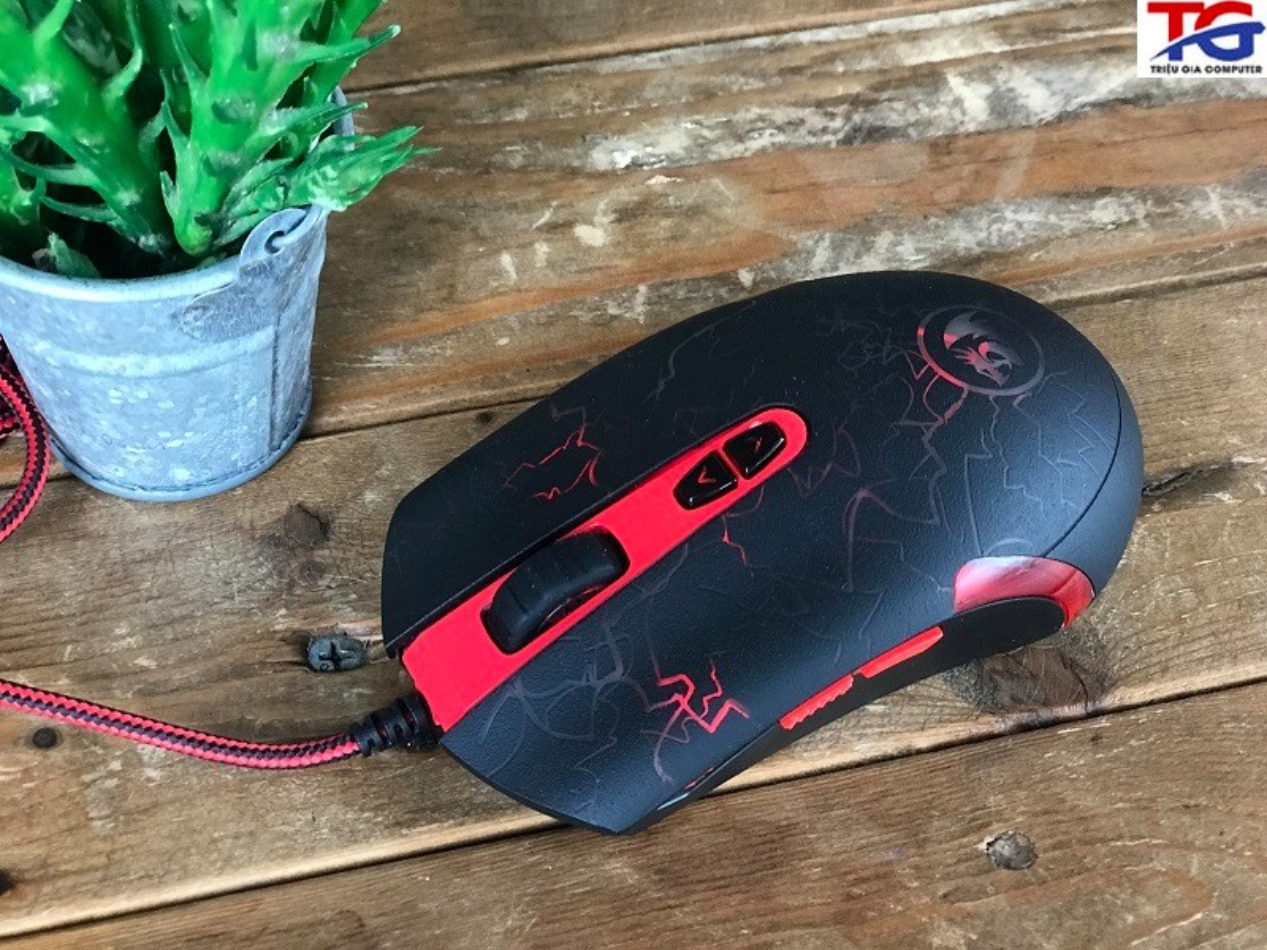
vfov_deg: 25.7
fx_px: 2086
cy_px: 475
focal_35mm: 57
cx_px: 634
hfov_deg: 33.8
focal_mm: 6.6
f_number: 2.8
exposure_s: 1/50
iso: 160
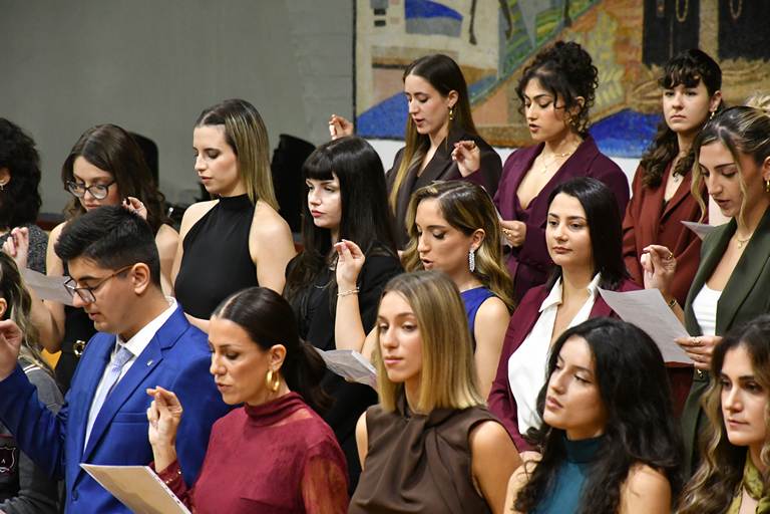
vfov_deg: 6.5
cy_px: 257
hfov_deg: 9.8
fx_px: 4491
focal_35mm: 210
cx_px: 385
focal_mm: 140
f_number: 6.3
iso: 5000
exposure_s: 1/160
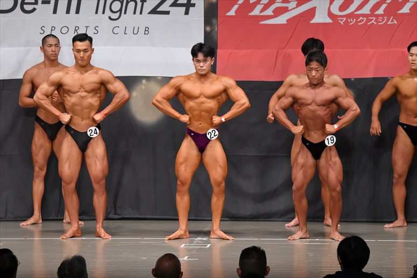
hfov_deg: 11.2
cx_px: 208
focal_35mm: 183
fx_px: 2119
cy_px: 139
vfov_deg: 7.5
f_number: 5.6
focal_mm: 122
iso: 5000
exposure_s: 1/400
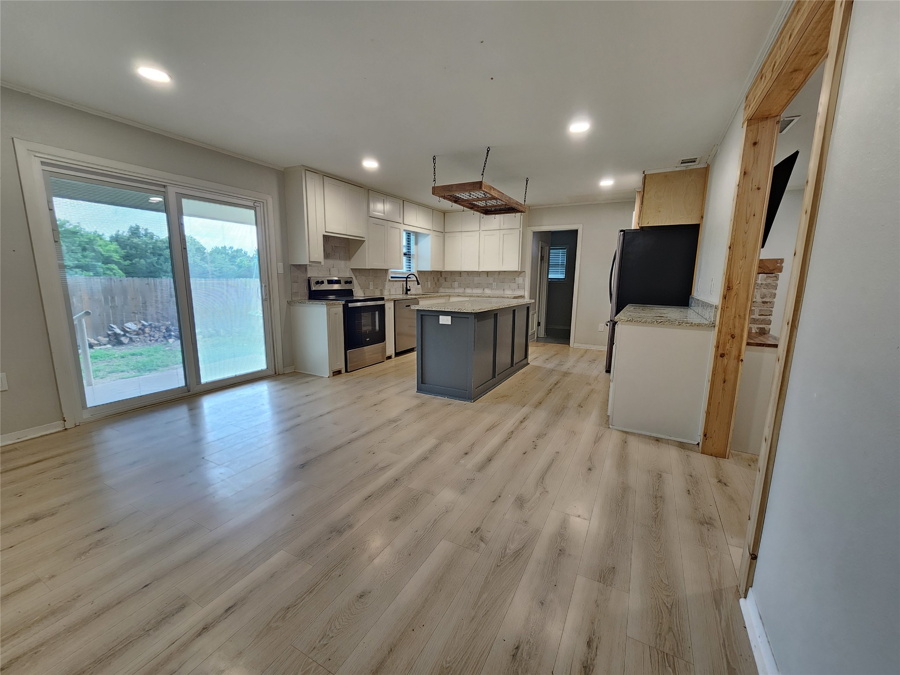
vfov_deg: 89.9
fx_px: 338
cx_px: 450
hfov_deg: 106.2
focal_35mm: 13
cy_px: 338
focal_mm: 2.2
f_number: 2.2
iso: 320
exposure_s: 1/40
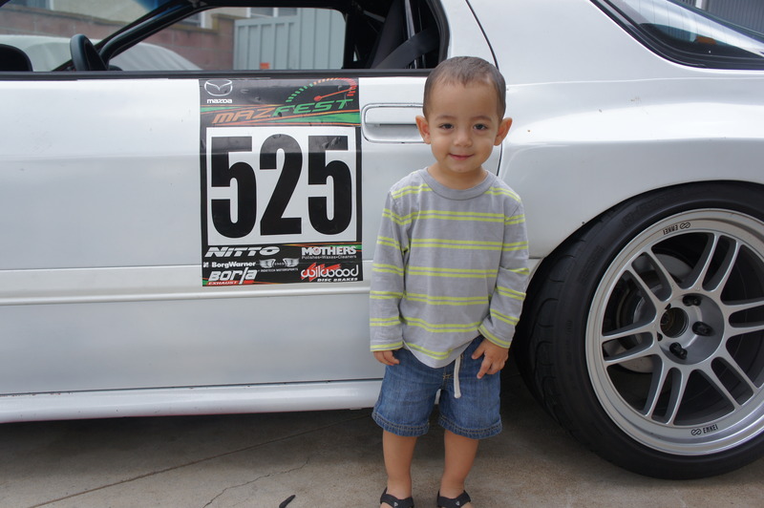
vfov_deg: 39.9
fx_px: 700
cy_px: 254
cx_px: 382
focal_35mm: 33
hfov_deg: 57.3
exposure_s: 1/200
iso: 200
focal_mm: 22
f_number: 4.5
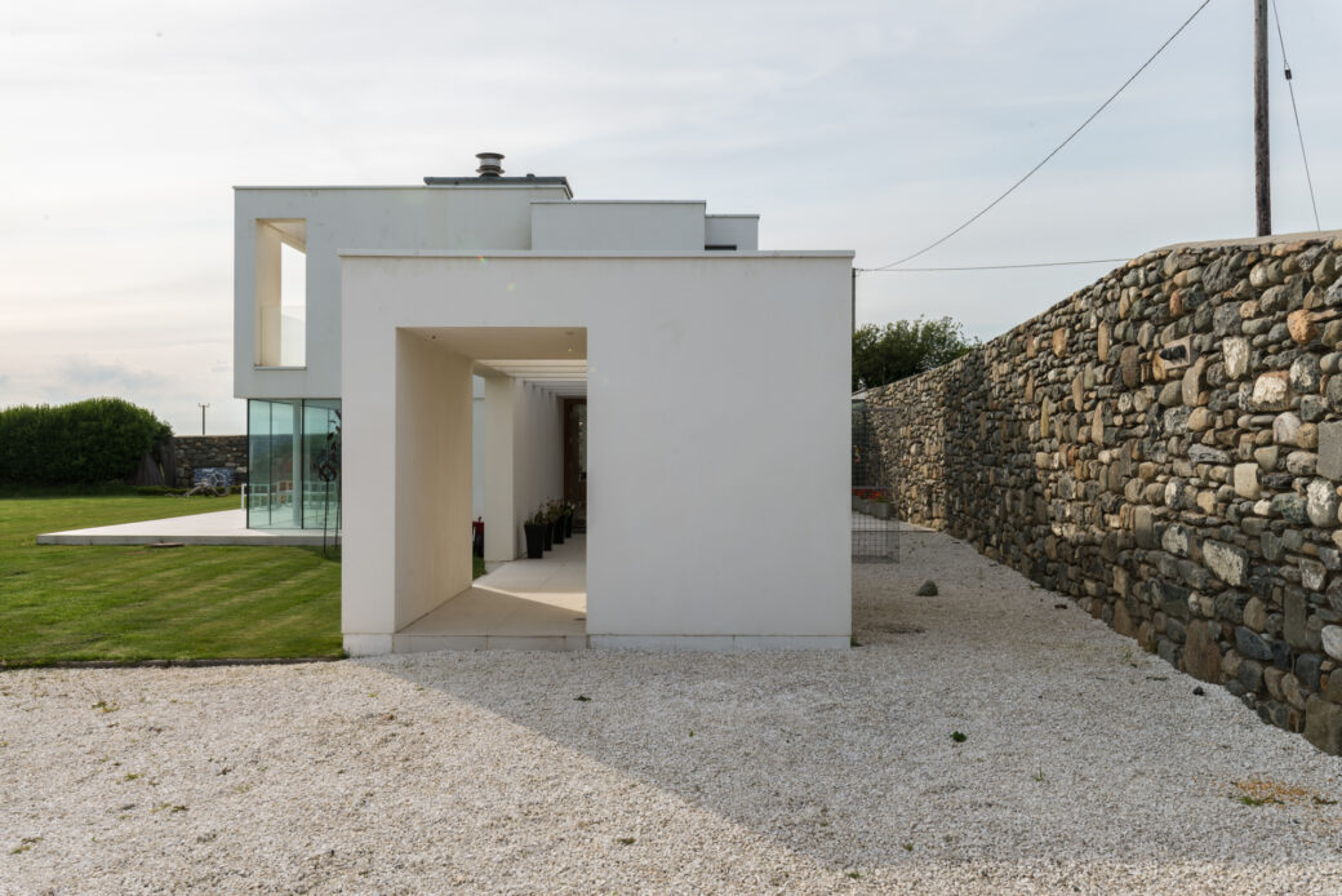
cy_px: 448
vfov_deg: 43.6
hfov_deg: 61.9
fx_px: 1119
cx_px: 671
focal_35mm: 30
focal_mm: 30
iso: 100
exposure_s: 1/200
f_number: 16
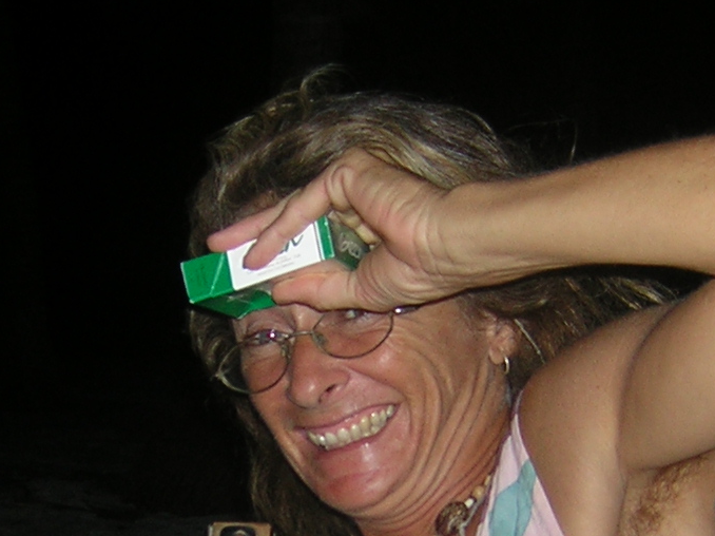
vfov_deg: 17.0
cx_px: 426
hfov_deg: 23.0
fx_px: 1755
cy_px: 510
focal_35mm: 85
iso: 50
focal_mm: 4.7
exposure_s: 1/60.1
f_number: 2.6
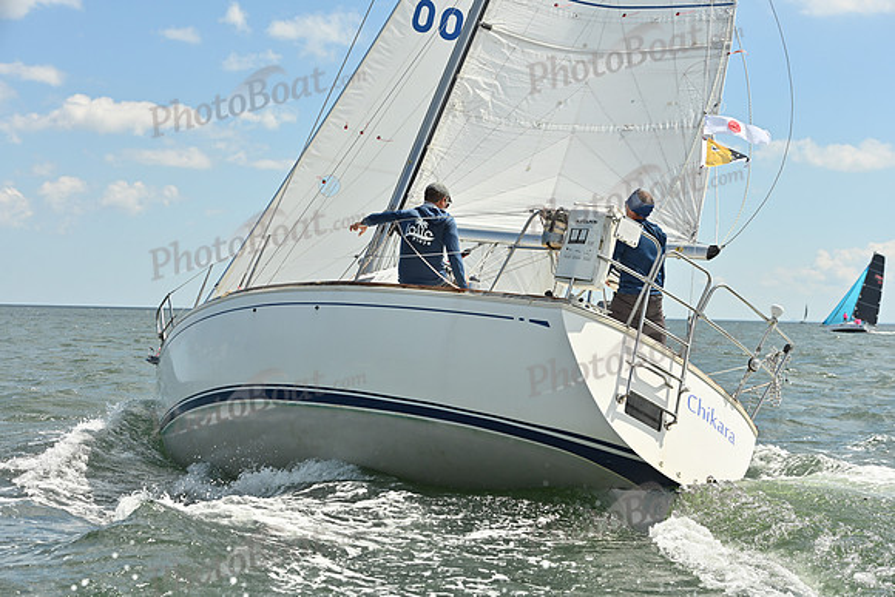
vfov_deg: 19.5
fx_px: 1741
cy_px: 298
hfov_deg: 28.8
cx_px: 448
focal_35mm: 70
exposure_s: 1/1250
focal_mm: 70
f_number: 7.1
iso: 250
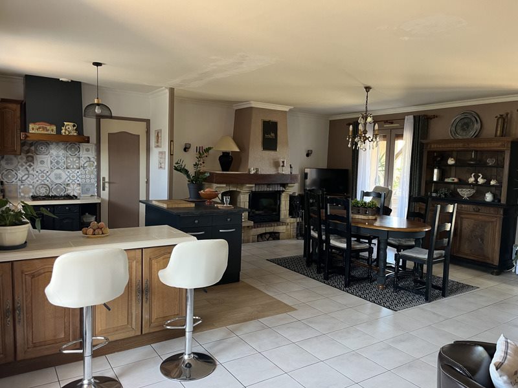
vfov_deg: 53.1
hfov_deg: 67.3
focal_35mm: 26
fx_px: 389
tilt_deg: -4.6
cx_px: 259
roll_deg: -1.3
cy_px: 194
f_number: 1.6
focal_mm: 5.1
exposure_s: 1/60
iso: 160
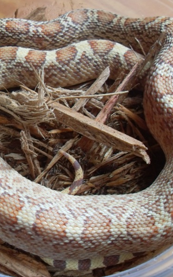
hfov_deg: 25.8
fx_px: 377
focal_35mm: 50
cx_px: 70
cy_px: 138
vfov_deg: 40.3
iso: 200
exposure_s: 1/20
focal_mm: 6.3
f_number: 2.8
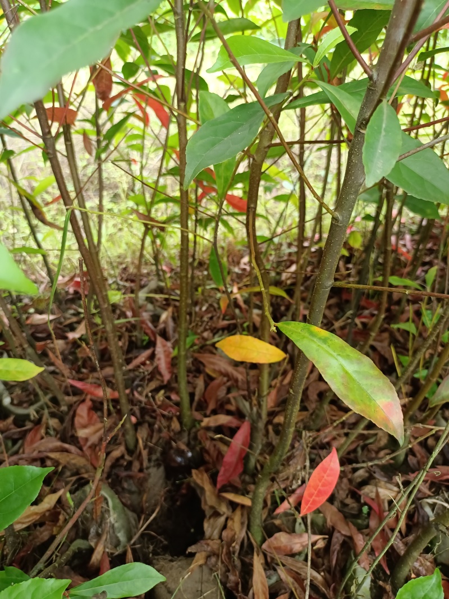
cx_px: 224
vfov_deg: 69.4
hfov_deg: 54.9
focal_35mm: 25
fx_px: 432
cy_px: 300
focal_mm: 4.71
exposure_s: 1/100
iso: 200
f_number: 1.79
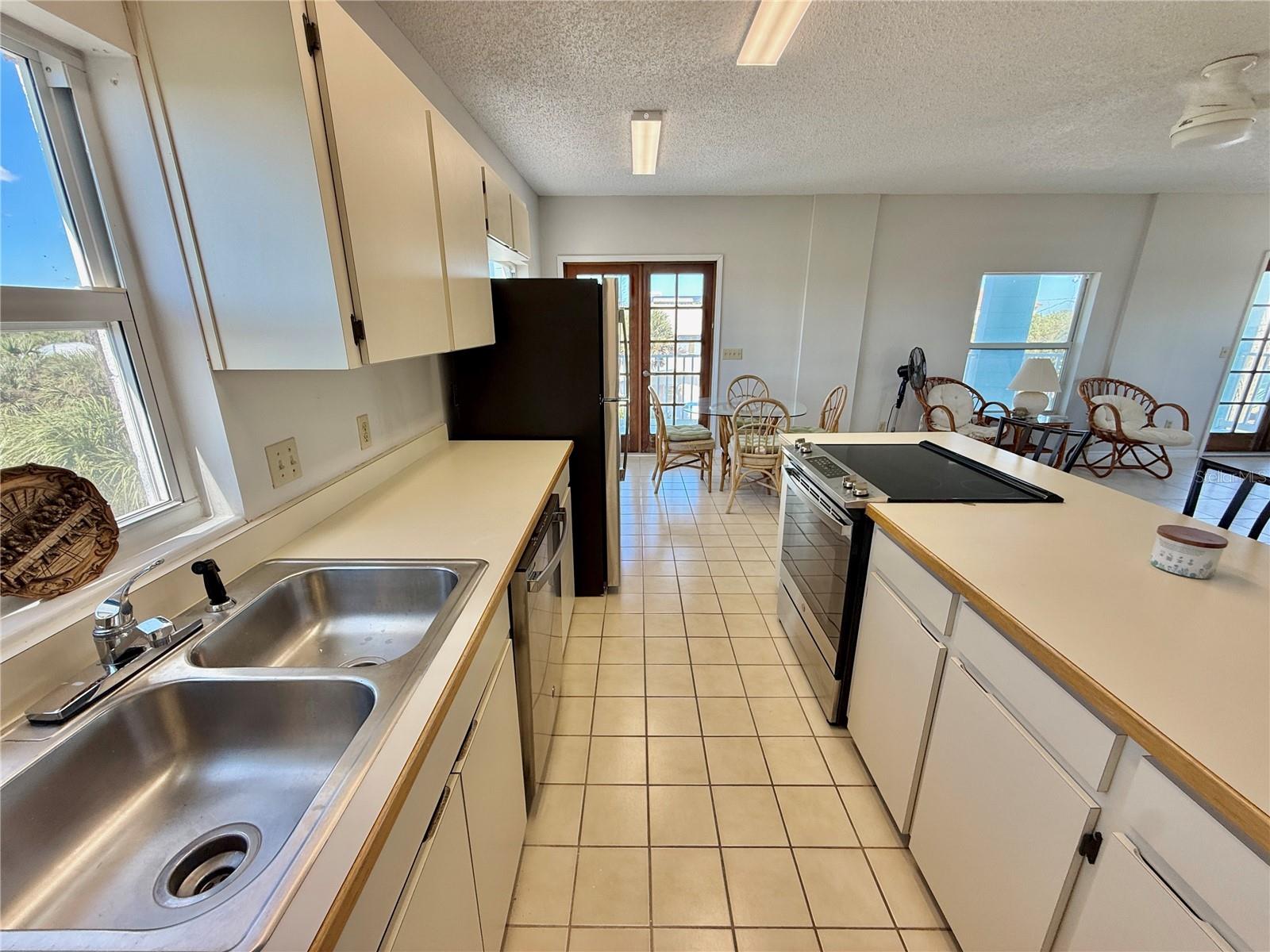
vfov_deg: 85.7
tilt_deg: -17.0
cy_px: 476
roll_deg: -0.7
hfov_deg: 102.1
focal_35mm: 14
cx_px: 635
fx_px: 514
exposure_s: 1/120
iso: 64
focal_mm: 2.22
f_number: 2.2
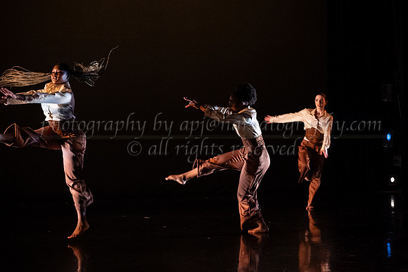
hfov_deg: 22.1
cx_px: 251
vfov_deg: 14.9
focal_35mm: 92
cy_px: 135
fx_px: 1044
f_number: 4
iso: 4000
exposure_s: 1/400
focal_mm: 75
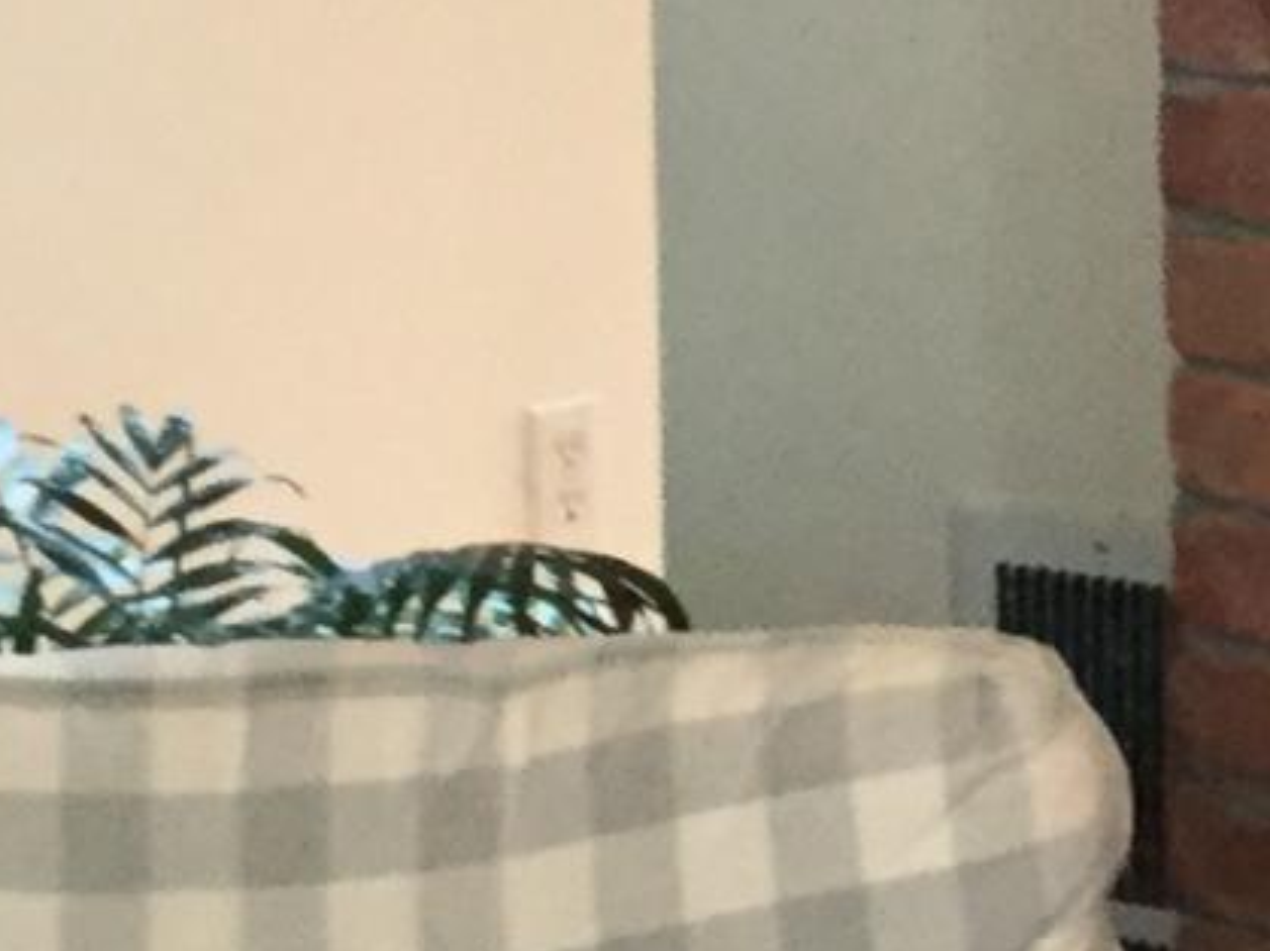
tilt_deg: -9.1
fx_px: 8142
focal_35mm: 222
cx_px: 1843
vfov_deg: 6.7
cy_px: 9
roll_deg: +1.1
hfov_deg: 8.7
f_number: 2.4
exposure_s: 1/30
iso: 100
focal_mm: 3.3
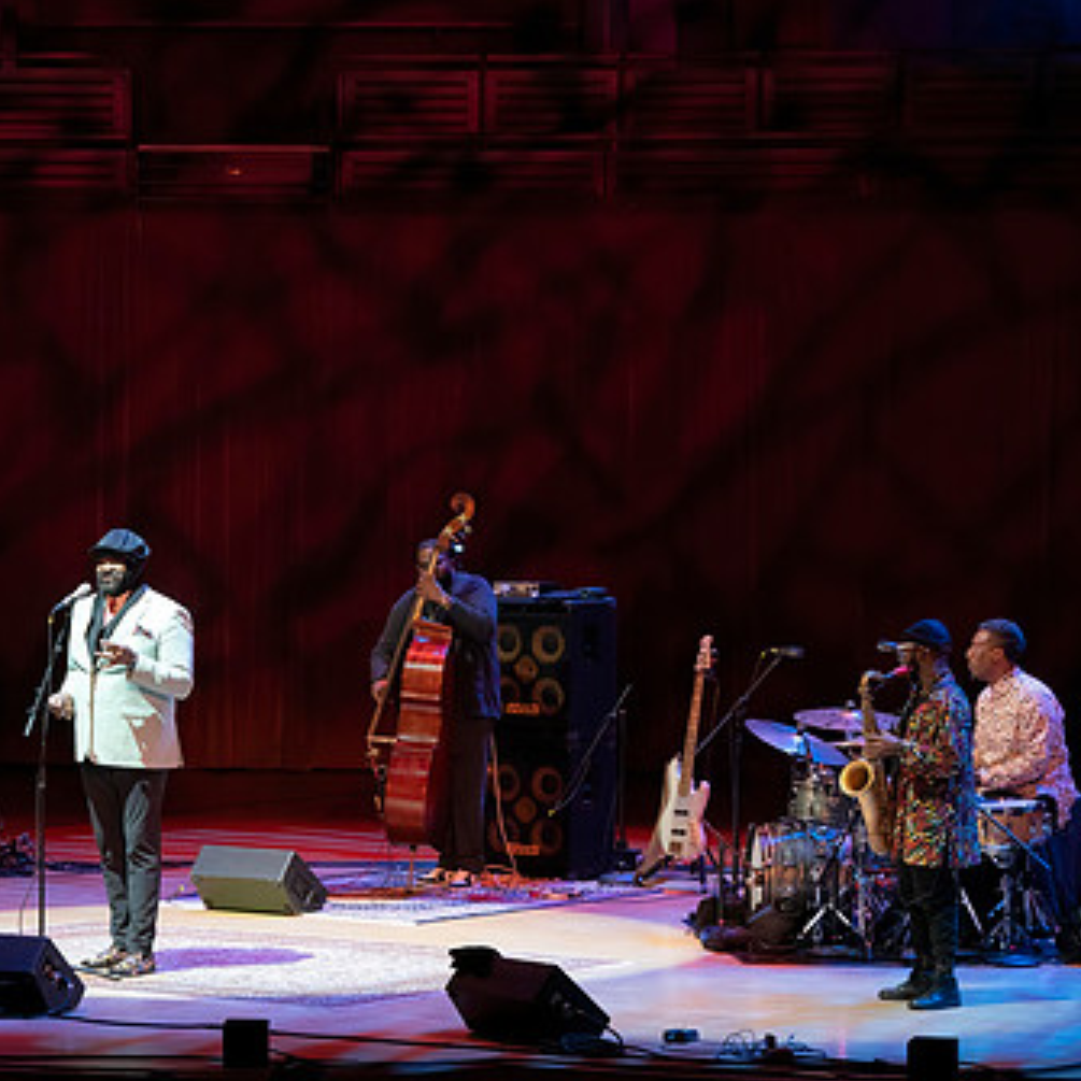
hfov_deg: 11.8
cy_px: 595
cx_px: 261
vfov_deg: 11.9
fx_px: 5194
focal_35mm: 147
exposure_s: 1/250
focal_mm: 100
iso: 6400
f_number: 7.1
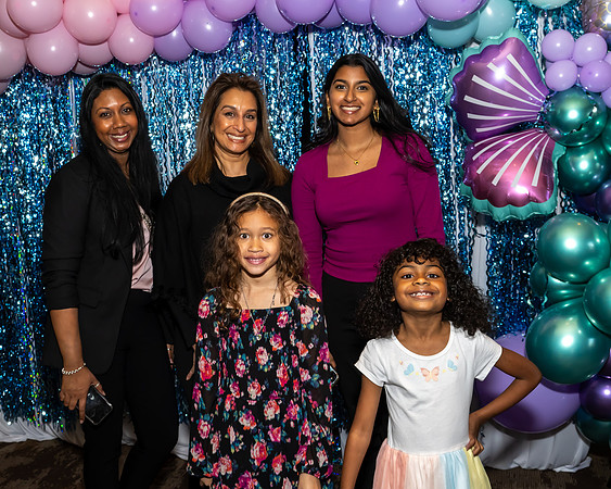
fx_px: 732
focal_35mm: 40
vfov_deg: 36.9
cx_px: 294
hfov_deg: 45.3
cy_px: 240
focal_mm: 22
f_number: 7.1
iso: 800
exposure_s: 1/250
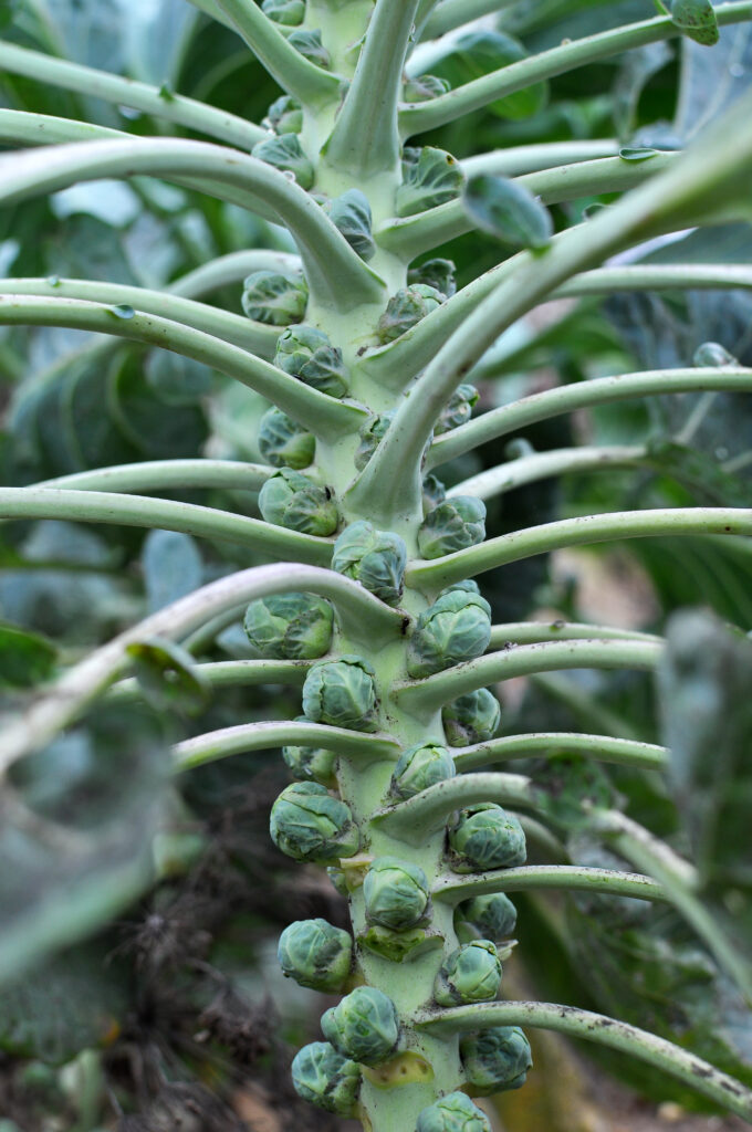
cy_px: 566
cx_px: 376
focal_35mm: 52
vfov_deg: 37.9
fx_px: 1649
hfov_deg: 25.7
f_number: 5
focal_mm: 35
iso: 250
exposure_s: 1/125
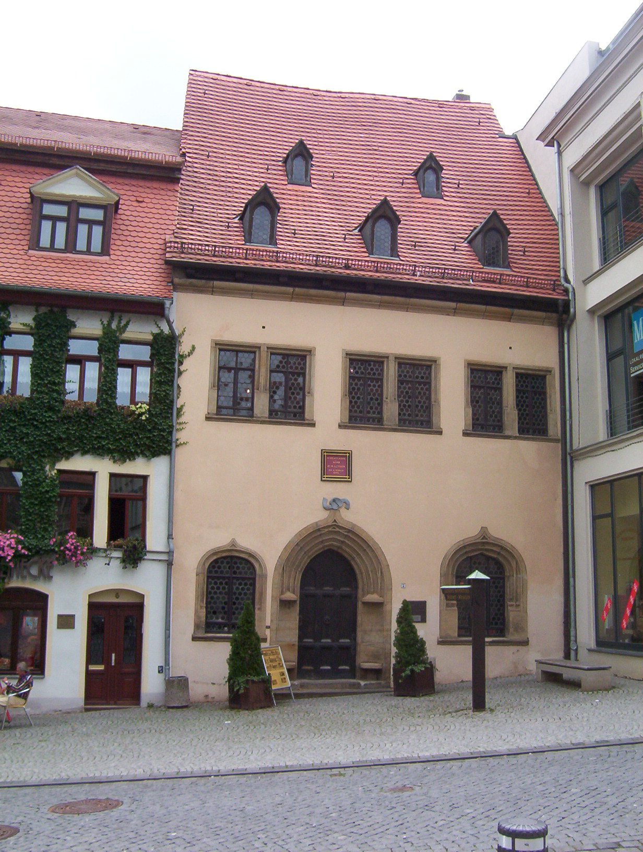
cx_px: 322
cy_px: 426
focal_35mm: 36
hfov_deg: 39.8
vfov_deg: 51.2
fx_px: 888
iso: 100
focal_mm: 5.54
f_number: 5.24
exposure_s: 1/279
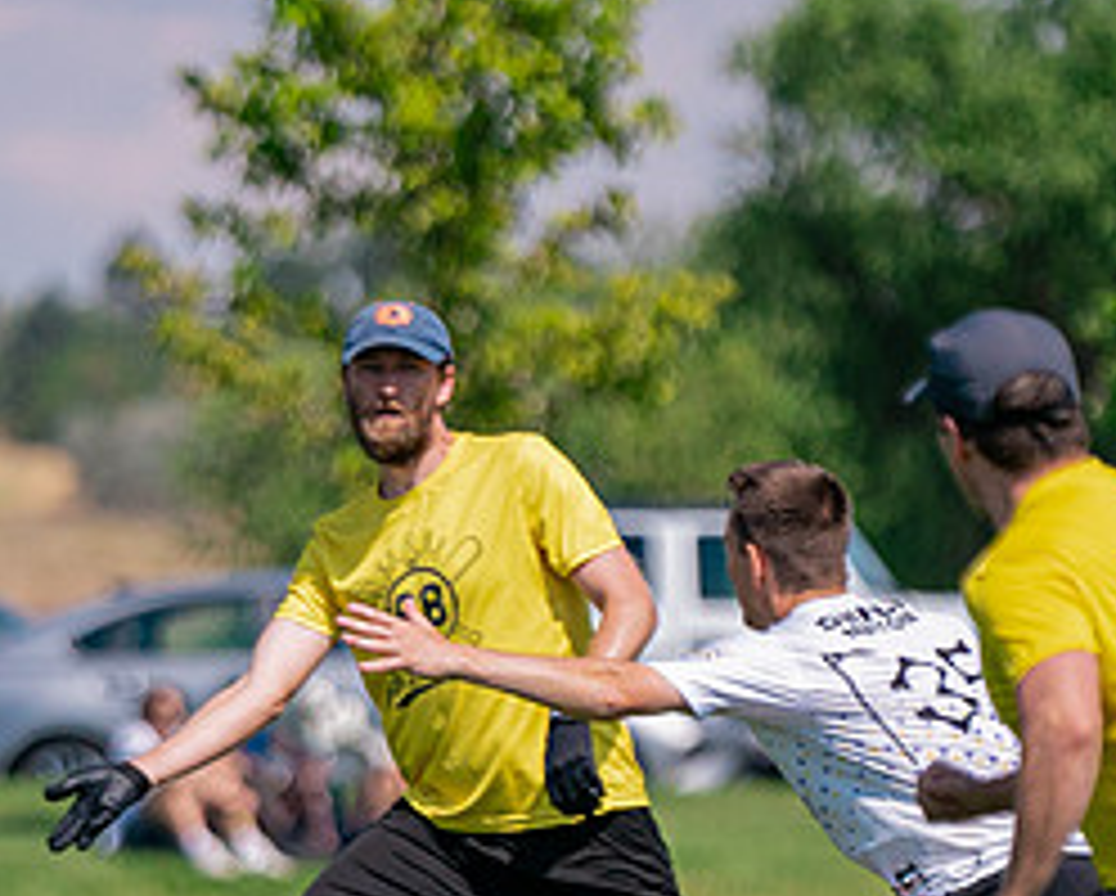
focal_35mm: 670
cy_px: 811
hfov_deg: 2.9
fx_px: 22156
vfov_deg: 2.3
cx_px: 546
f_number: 2.8
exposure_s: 1/16000
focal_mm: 200
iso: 640
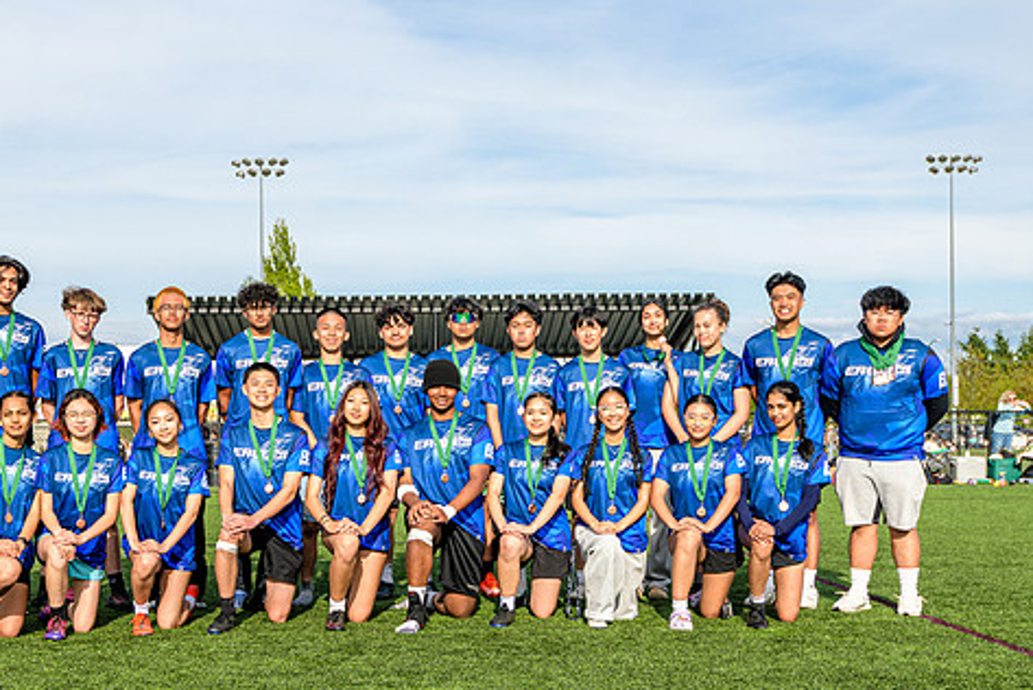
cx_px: 419
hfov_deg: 36.1
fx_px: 1579
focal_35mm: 55
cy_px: 444
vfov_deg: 24.6
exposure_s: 1/400
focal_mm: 35
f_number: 5.6
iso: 100
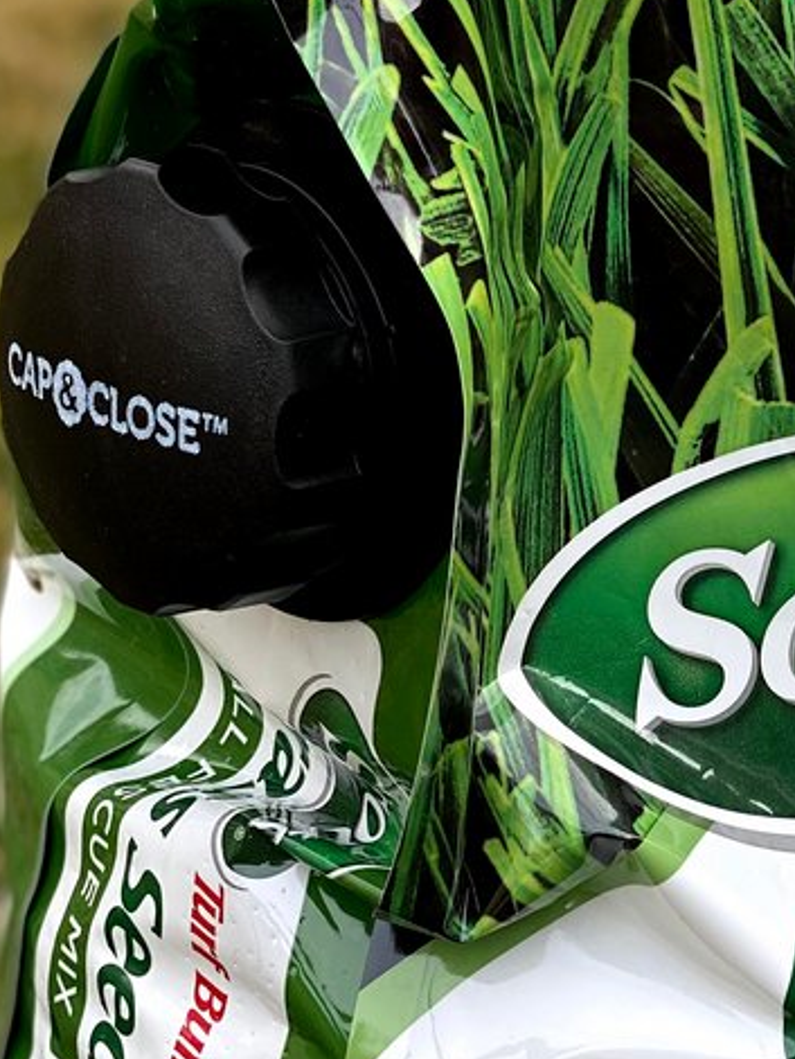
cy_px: 630
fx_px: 3610
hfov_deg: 12.5
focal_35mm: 118
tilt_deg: -27.6
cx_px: 669
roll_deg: -8.5
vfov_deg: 16.7
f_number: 2
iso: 20
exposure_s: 1/304
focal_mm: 6
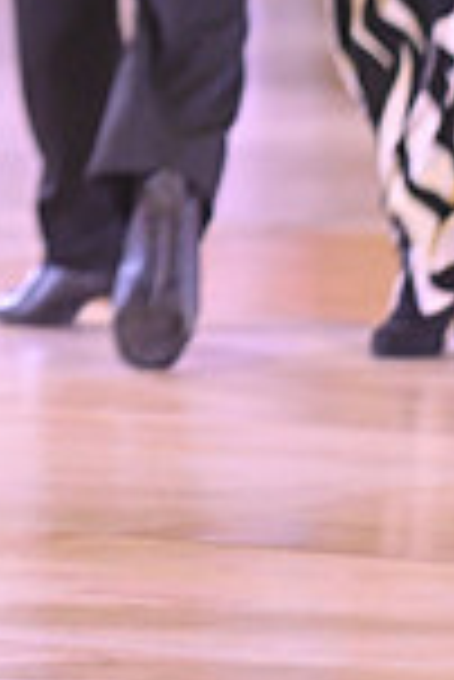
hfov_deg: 2.0
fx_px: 13059
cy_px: -369
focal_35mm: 692
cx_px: -389
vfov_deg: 3.0
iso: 3200
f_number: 4.5
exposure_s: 1/400
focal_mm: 180
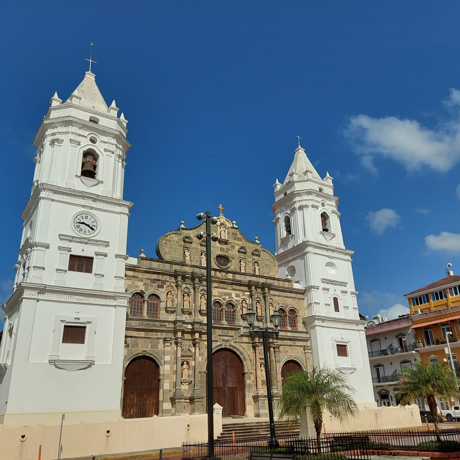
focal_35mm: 29
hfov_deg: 55.6
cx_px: 244
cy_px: 229
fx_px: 436
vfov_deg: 55.6
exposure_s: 1/3022
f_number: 1.8
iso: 32
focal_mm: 5.23
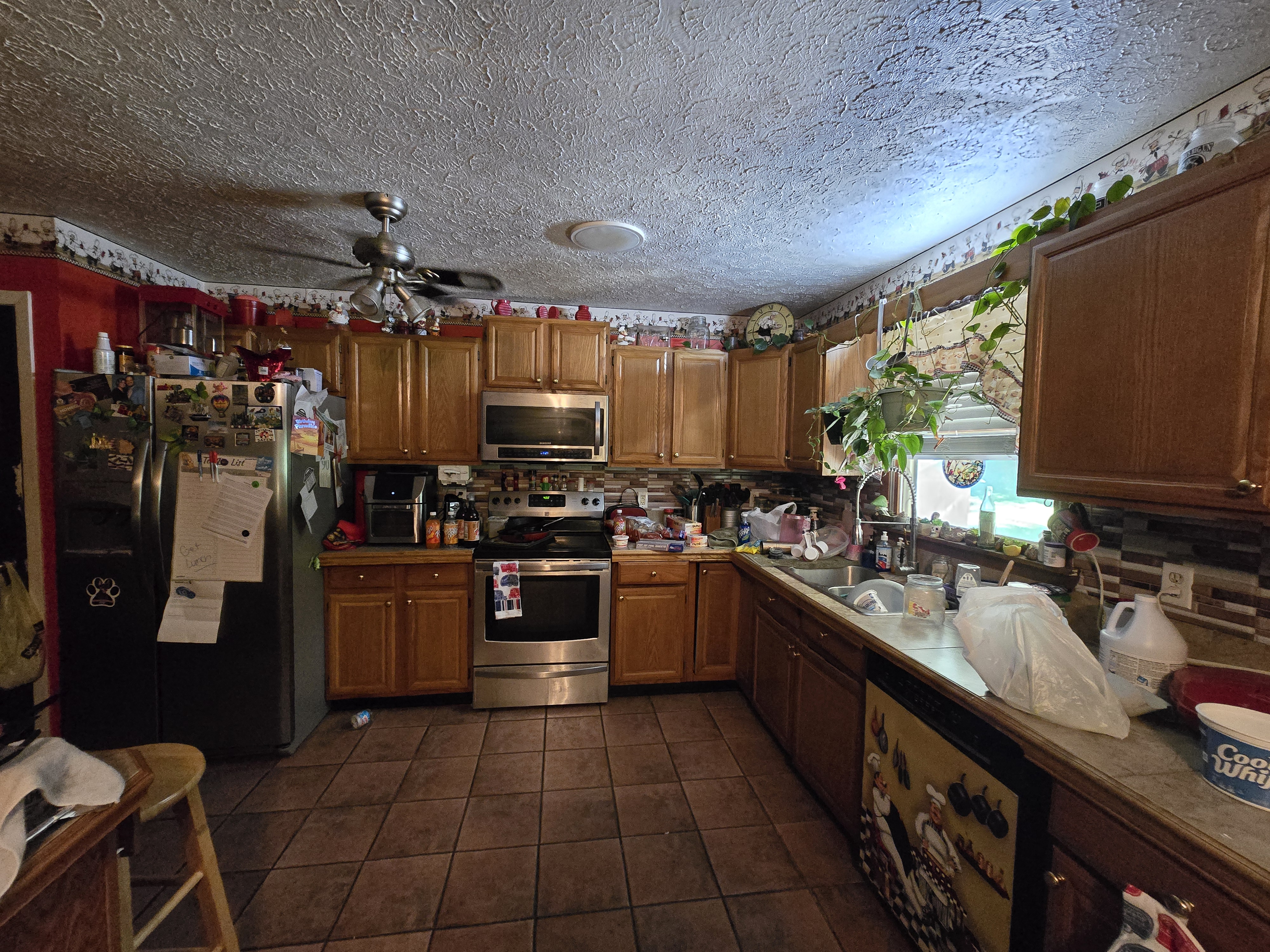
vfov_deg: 89.9
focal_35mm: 13
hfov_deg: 106.2
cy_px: 476
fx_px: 477
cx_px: 635
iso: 1600
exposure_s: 1/60
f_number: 2.2
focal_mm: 2.2
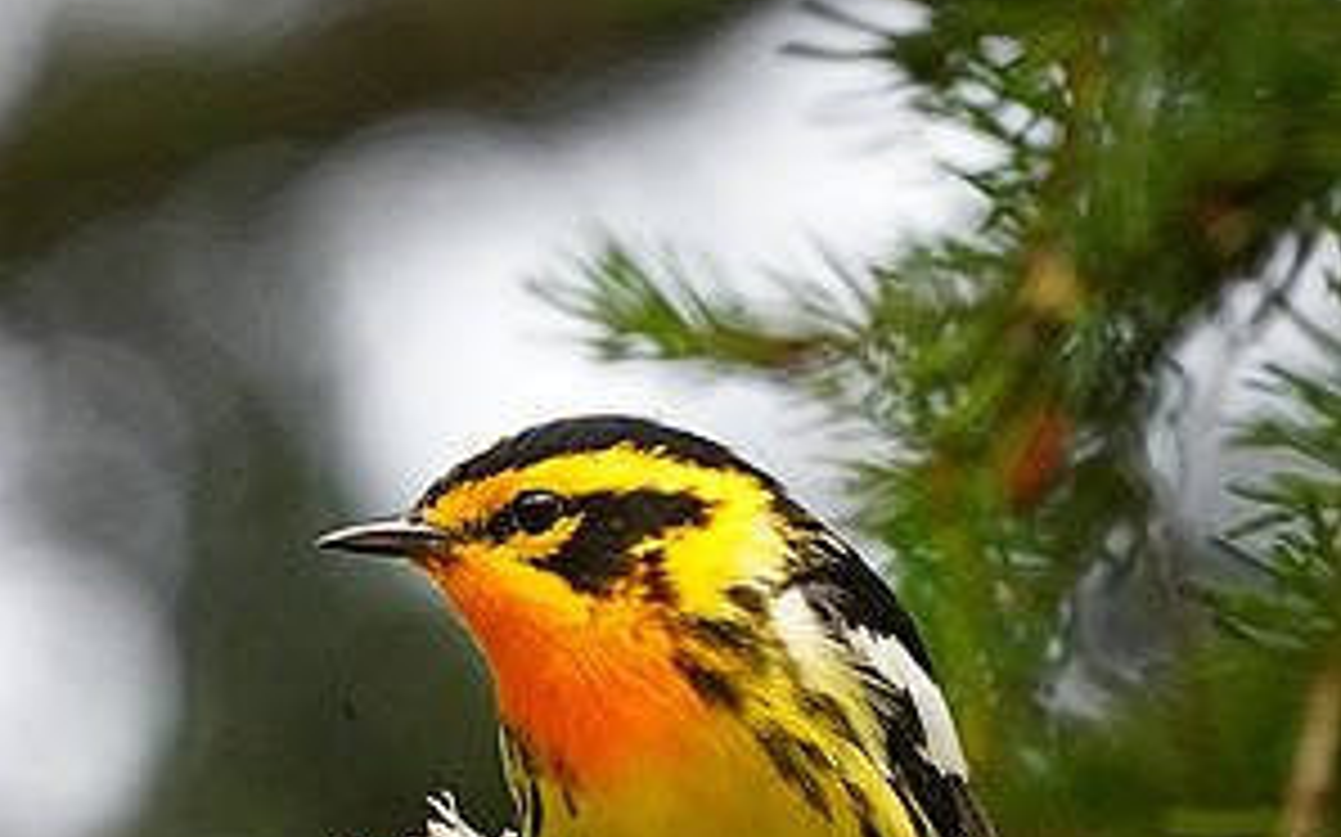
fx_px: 61521
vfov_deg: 0.8
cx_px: 670
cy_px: 832
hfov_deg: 1.2
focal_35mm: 1684
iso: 6400
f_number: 22
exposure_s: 1/400
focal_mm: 1094
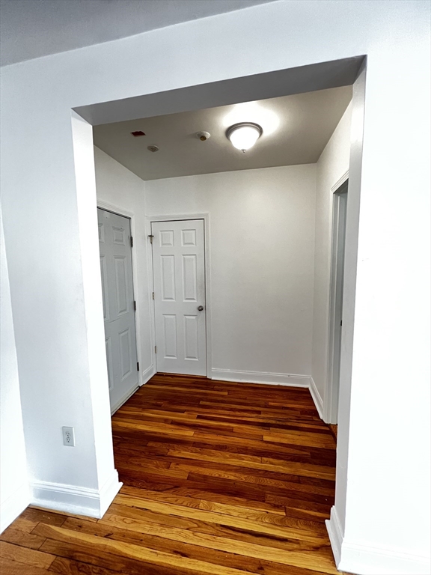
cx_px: 216
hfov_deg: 89.9
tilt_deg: -4.8
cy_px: 288
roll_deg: +1.0
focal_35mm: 13
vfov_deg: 106.2
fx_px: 216
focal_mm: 1.57
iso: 500
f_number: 1.8
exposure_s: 1/60
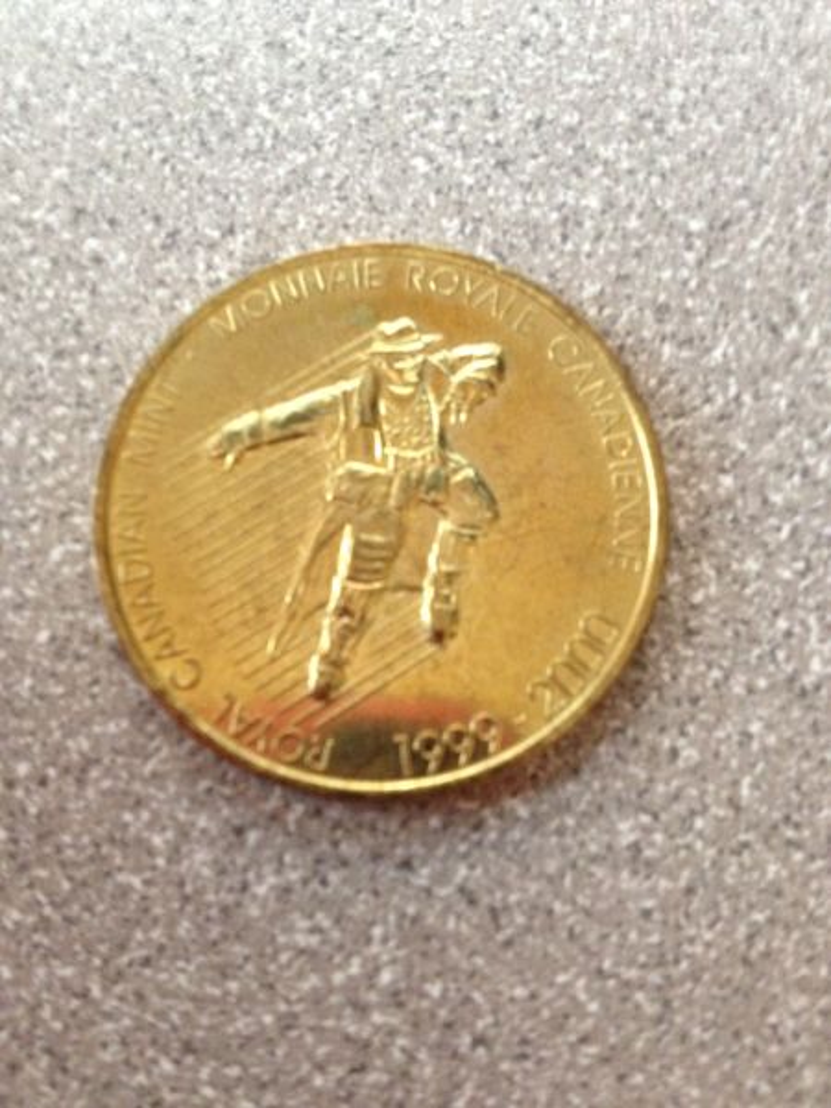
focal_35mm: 35
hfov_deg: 40.7
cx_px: 416
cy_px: 554
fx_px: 1120
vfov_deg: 52.6
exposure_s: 1/17
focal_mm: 4.28
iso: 400
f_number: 2.4
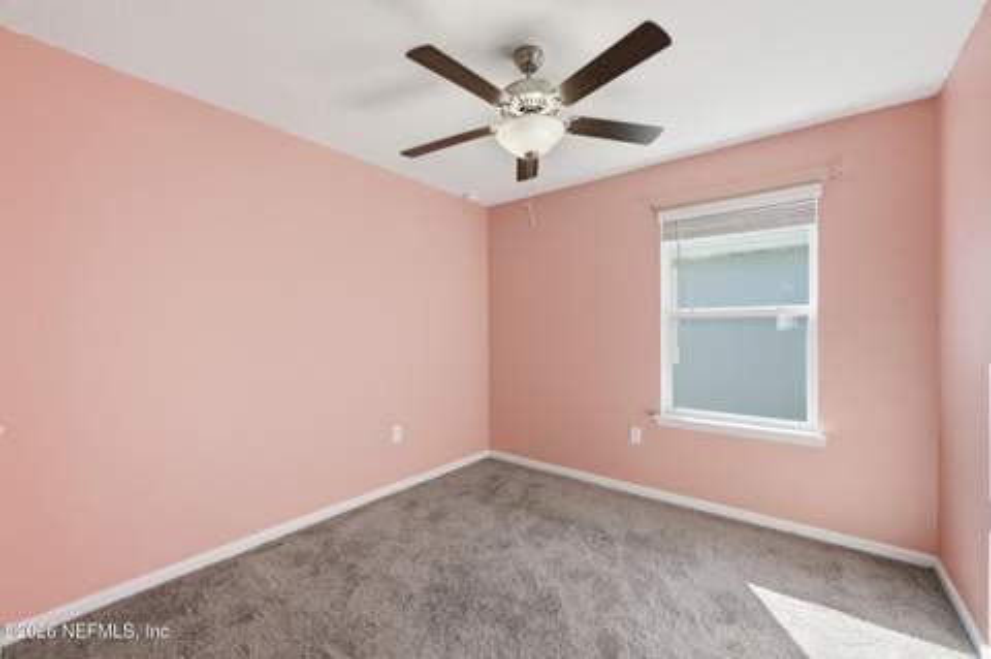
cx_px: 496
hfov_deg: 104.3
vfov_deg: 81.1
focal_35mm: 14
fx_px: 385
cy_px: 330
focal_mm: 14
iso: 400
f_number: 8
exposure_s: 1/2000
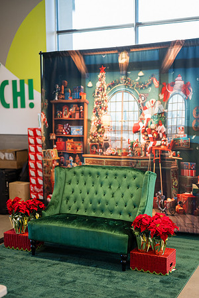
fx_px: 415
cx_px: 100
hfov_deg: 27.0
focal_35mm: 50
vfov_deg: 39.6
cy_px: 149
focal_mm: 50
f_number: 1.3
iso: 800
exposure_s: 1/640
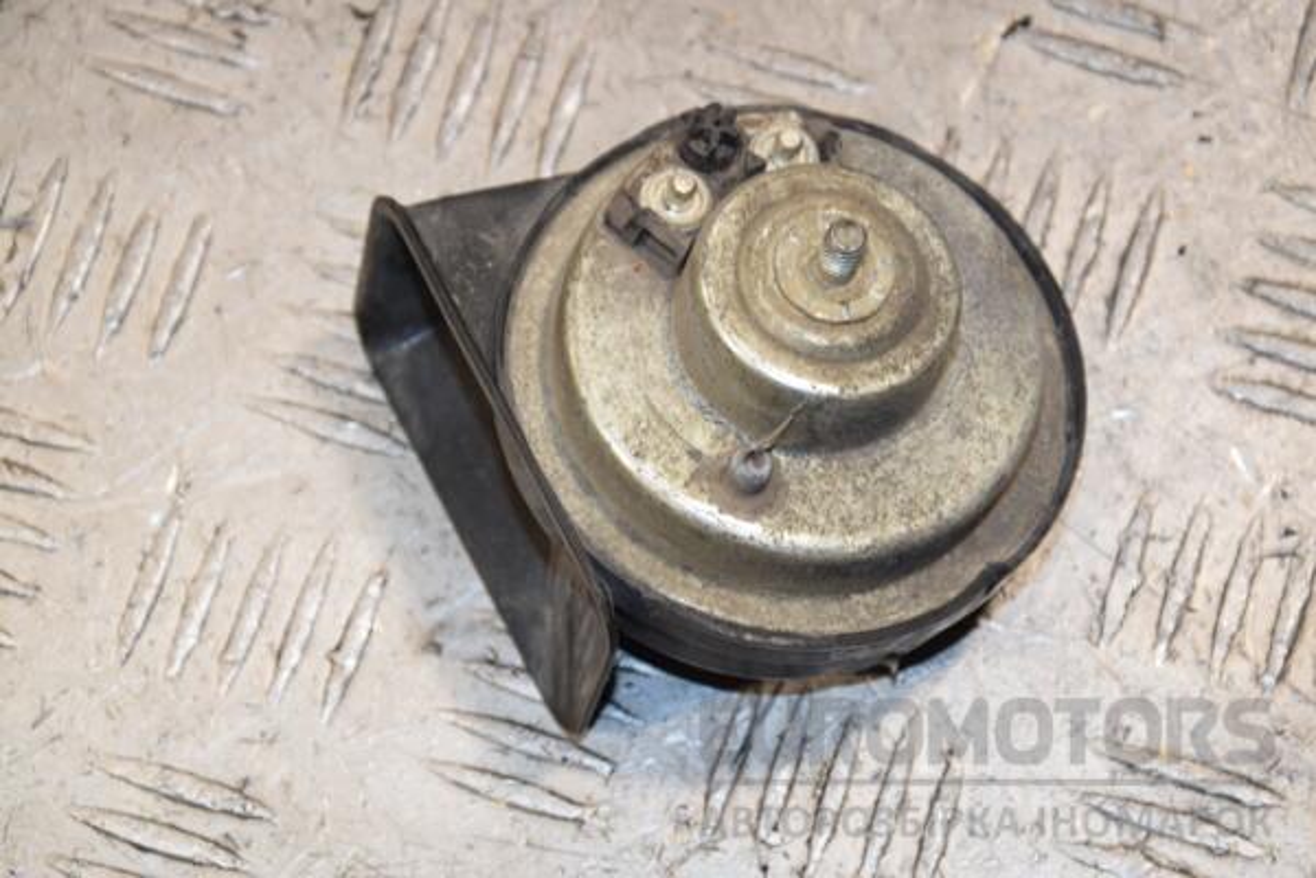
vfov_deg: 10.8
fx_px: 4660
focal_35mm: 128
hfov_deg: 16.1
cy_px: 439
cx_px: 658
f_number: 8
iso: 800
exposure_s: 1/200
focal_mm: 85
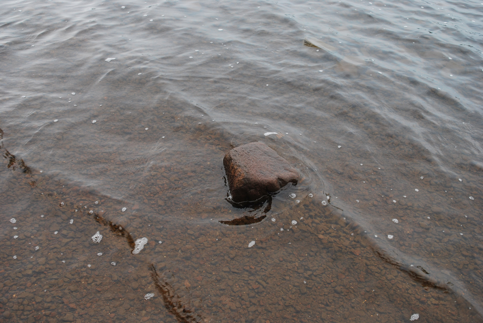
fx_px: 504
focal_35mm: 38
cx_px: 242
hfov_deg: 51.2
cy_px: 162
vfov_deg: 35.6
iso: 140
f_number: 5.6
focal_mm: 25
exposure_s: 1/125
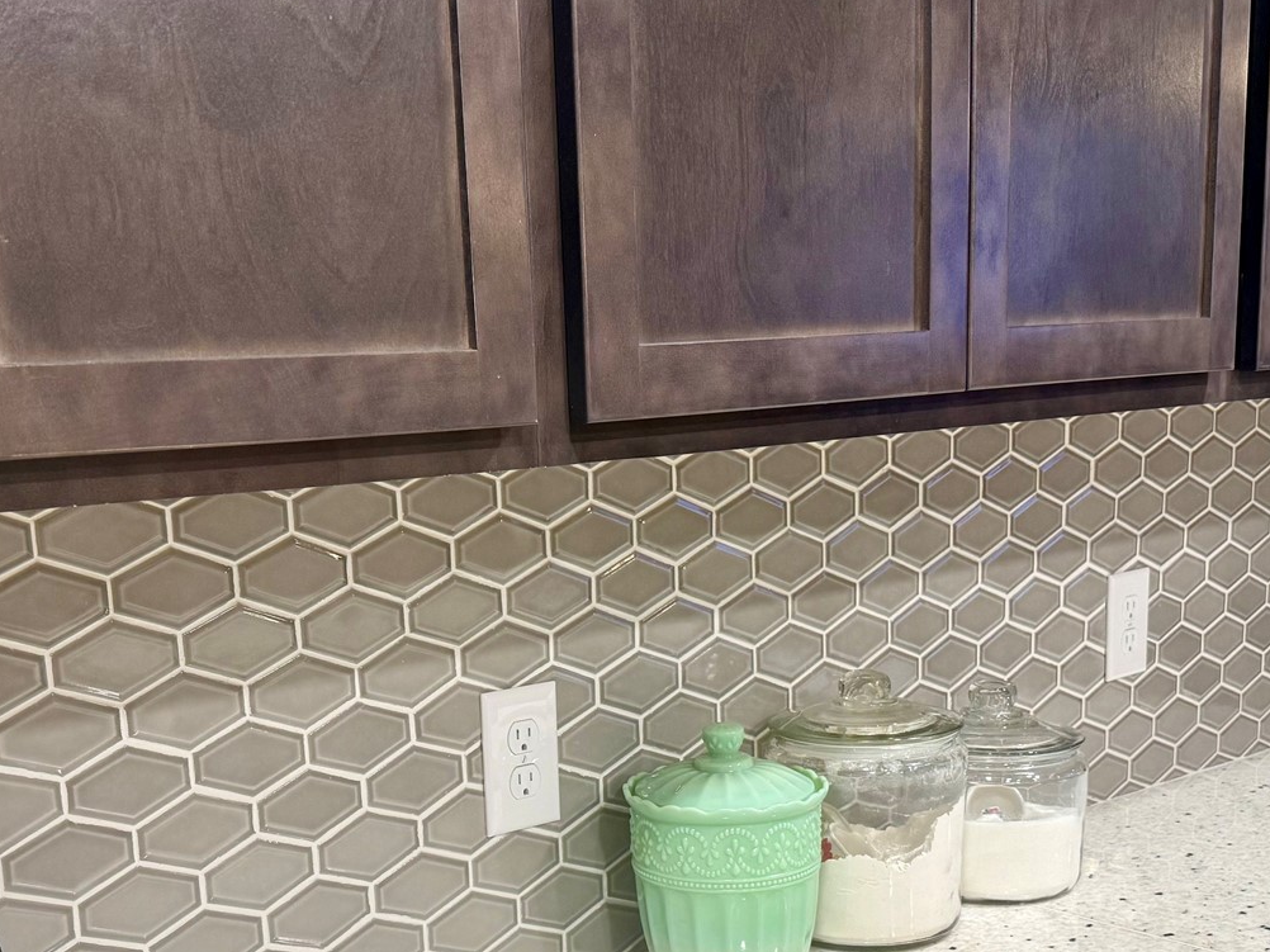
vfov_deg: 30.8
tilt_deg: -12.5
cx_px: 563
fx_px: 1687
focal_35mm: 46
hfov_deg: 41.2
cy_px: 757
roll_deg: +2.5
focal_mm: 6.76
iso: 125
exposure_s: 1/60
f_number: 1.78
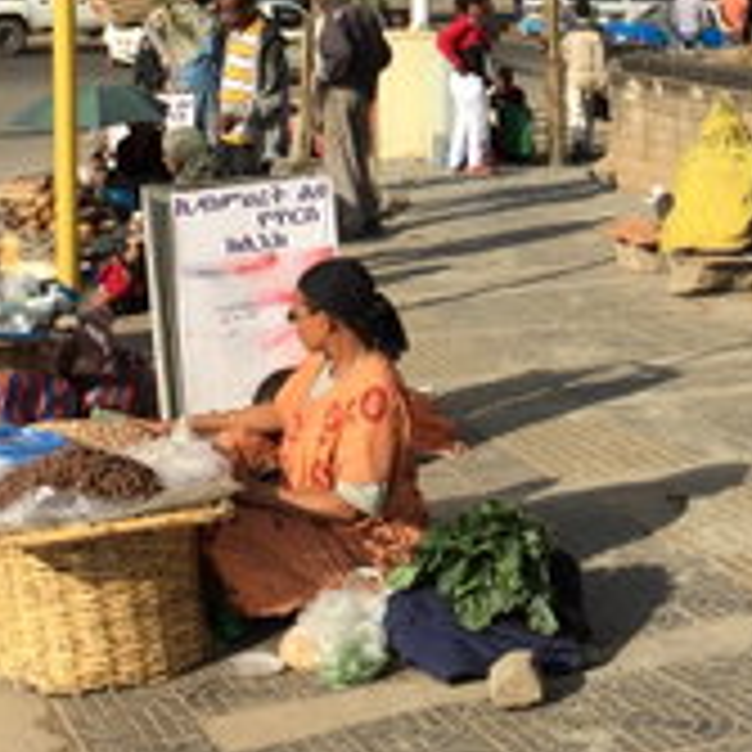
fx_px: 2015
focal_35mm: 82
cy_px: -11
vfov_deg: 20.4
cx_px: 594
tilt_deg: -0.4
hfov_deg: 20.9
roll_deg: -0.8
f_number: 2.2
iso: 32
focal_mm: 4.15
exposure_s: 1/1721
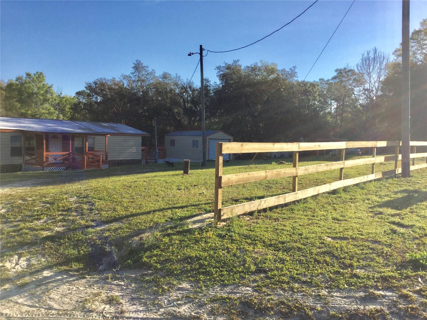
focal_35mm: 31
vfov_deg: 45.4
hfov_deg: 58.4
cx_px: 214
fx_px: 382
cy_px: 160
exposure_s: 1/1217
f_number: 2.4
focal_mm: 3.3
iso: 25
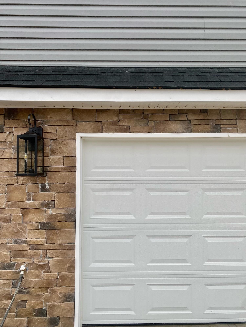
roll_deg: +0.4
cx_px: 123
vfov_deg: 67.3
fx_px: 246
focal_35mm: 26
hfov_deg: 53.1
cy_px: 164
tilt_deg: +3.0
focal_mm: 4.25
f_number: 1.8
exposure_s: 1/515
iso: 32
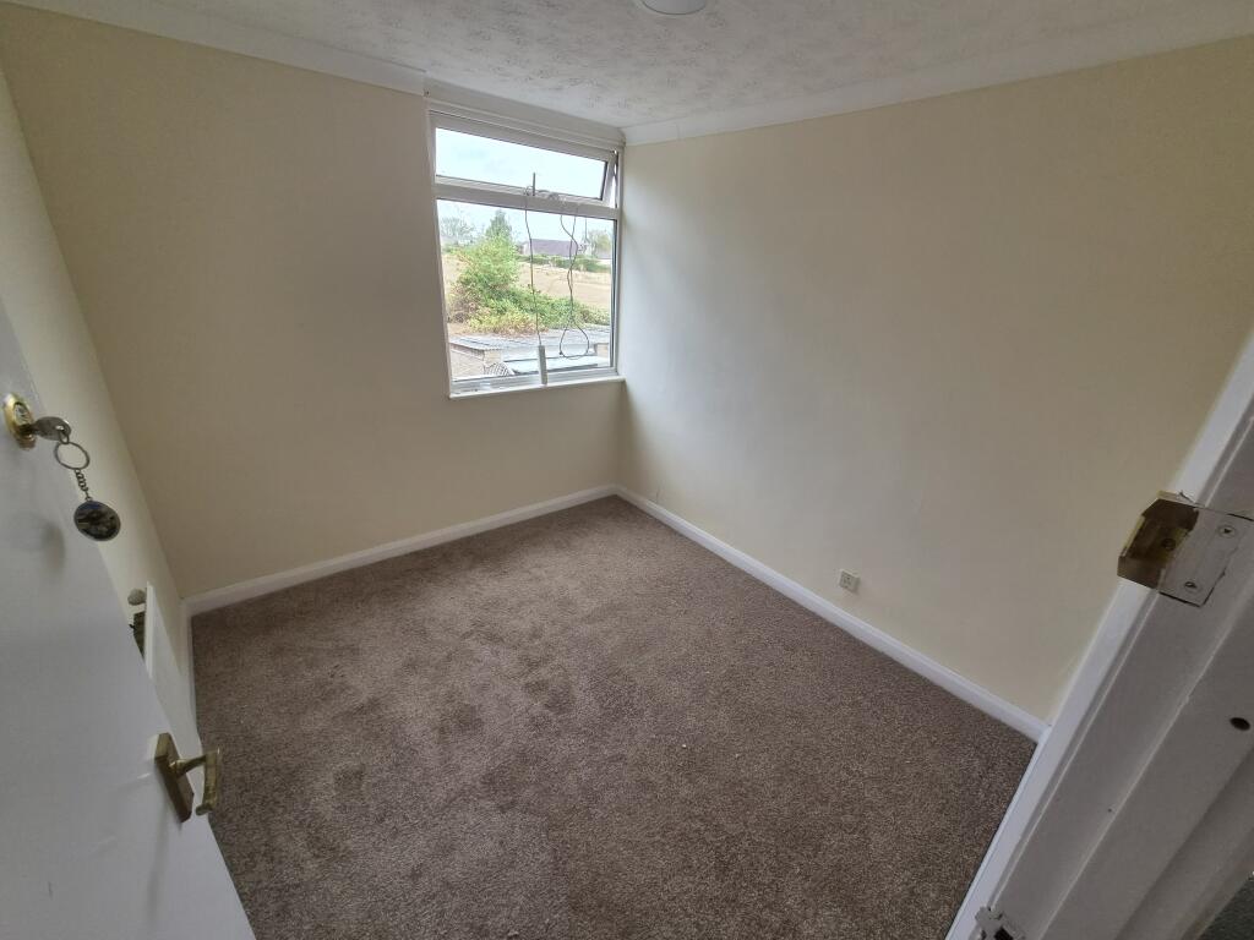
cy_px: 470
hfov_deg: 106.2
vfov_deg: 89.9
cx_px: 627
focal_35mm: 13
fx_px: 471
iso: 100
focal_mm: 2.2
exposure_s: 1/443
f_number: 2.2
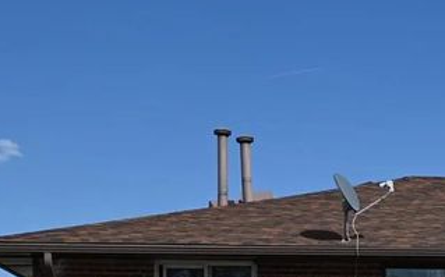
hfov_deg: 13.8
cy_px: 348
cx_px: 642
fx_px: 1745
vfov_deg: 9.0
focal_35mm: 144
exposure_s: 1/500
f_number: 8
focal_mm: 44
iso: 100
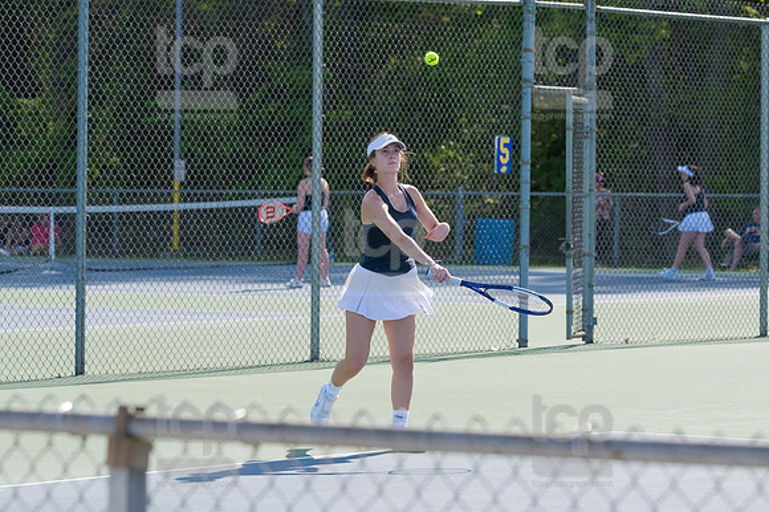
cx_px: 384
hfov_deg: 11.0
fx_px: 3992
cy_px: 256
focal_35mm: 187
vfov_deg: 7.3
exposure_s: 1/2000
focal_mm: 125
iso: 1000
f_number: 5.6
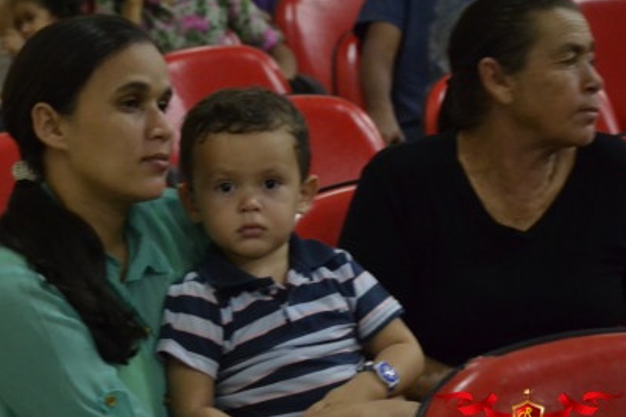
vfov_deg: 10.5
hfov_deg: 15.6
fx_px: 2277
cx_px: 261
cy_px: 237
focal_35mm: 131
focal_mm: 70
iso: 3200
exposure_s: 1/15
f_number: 5.3
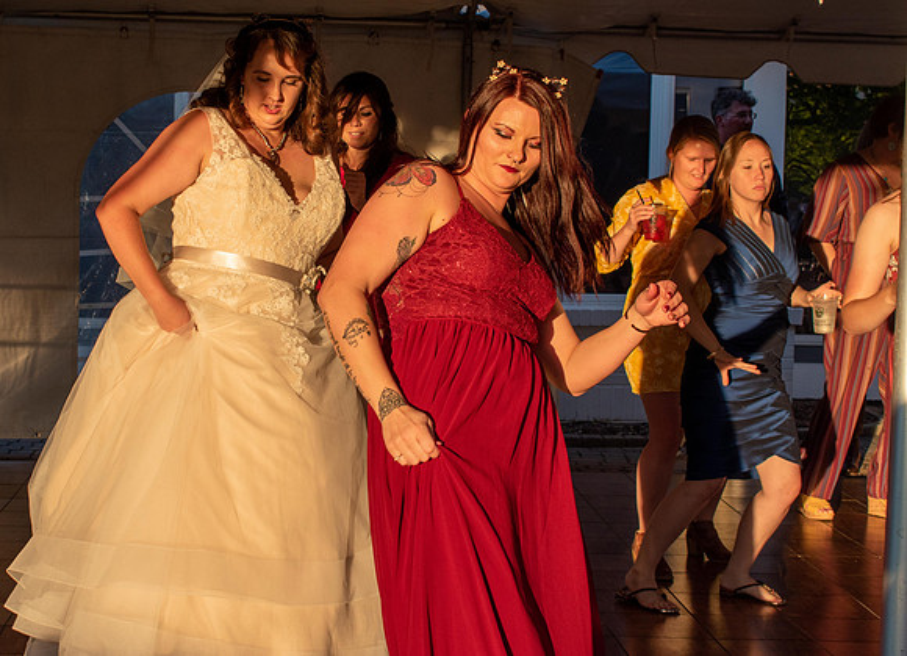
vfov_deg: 20.3
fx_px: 1830
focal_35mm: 71
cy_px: 270
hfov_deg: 27.7
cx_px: 329
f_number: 8
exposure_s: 1/250
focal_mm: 38
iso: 250
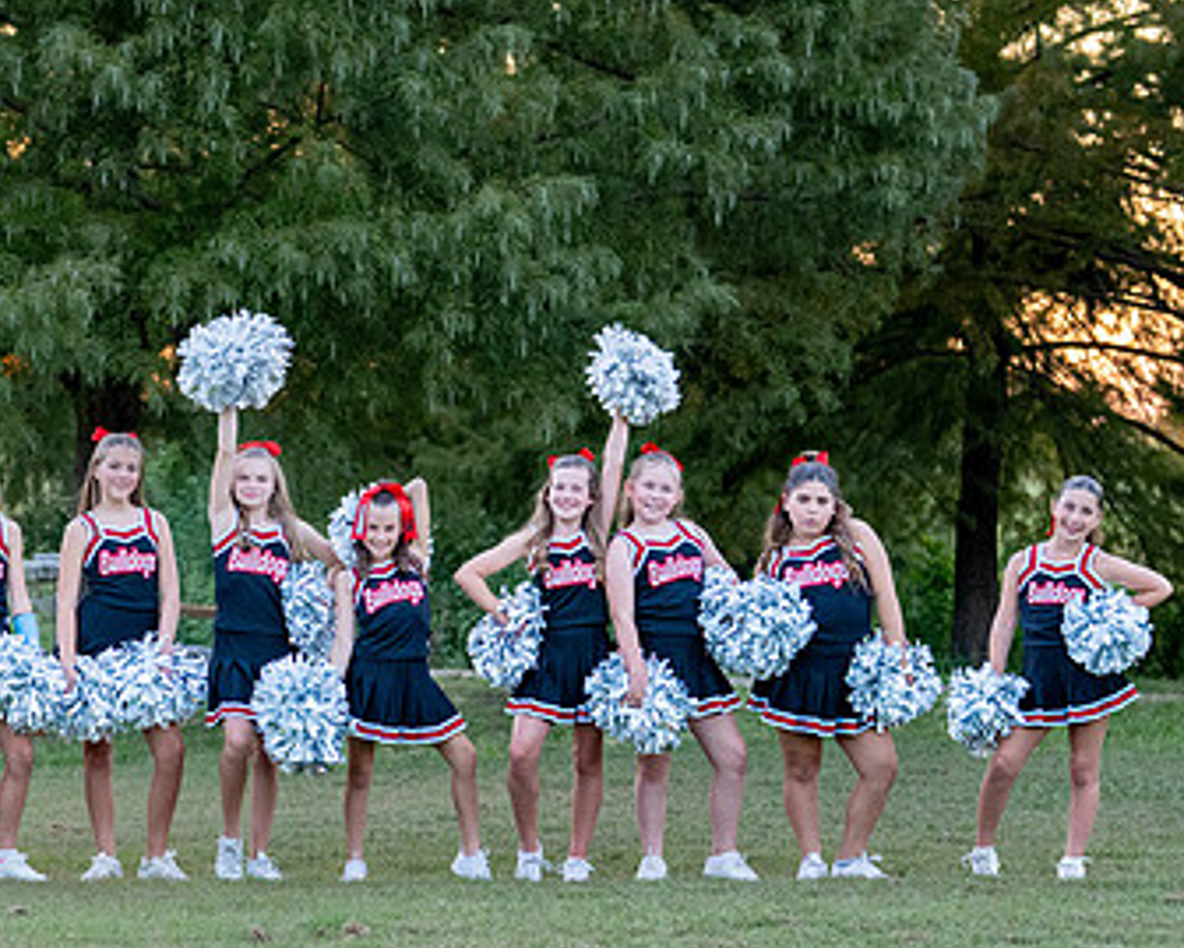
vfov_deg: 13.9
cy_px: 622
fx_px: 3891
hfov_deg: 17.1
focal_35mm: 111
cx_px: 167
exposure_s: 1/1000
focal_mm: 50
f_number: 2.2
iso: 1600
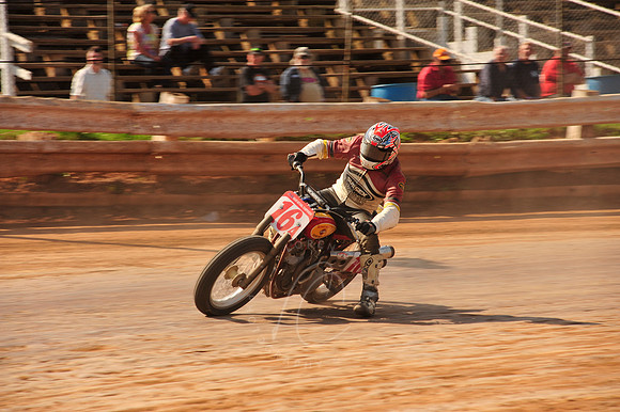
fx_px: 3442
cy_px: 206
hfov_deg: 10.3
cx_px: 310
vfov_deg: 6.9
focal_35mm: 200
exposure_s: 1/400
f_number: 9
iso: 200
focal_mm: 200
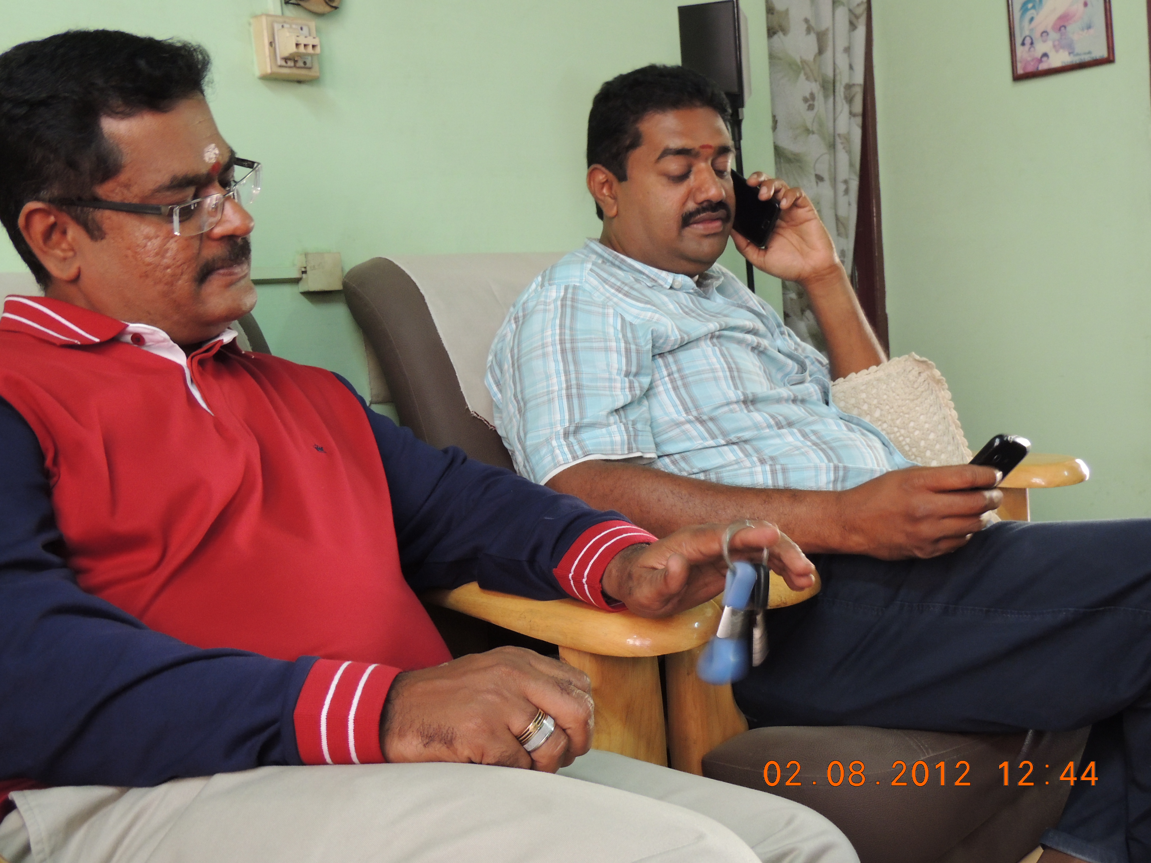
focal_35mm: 40
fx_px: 1330
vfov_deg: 36.0
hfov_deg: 46.8
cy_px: 432
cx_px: 576
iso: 400
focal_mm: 7.1
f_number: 3.3
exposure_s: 1/15
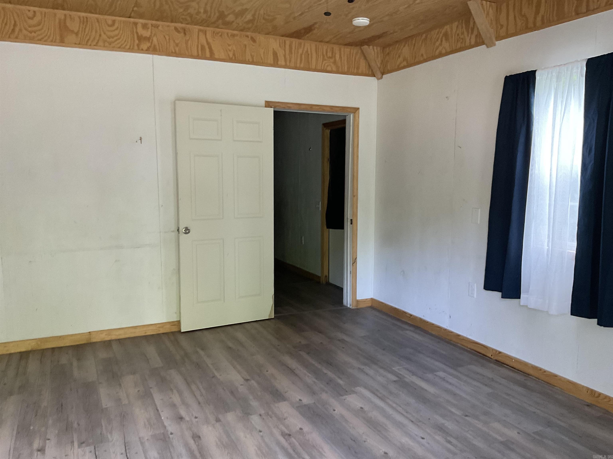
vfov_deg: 48.2
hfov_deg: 61.7
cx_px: 306
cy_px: 230
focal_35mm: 29
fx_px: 514
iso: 200
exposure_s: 1/60
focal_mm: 3
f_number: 1.8
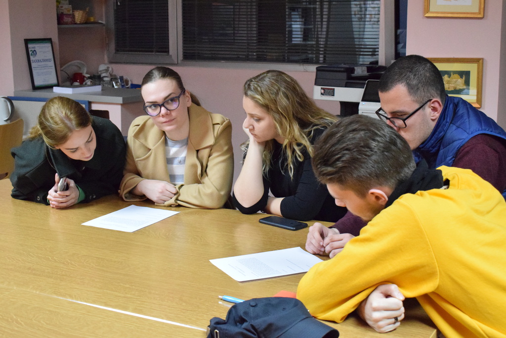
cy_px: 169
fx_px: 738
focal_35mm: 52
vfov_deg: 25.8
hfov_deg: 37.8
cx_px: 253
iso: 8000
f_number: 6.3
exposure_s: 1/125
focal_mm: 35
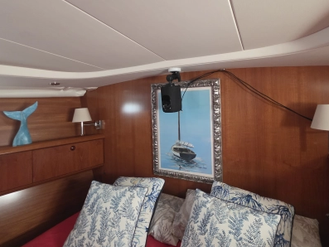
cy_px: 105
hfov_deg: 87.6
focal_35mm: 18
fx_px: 171
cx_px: 174
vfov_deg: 71.2
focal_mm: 2.2
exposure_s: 1/50
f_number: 1.9
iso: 640
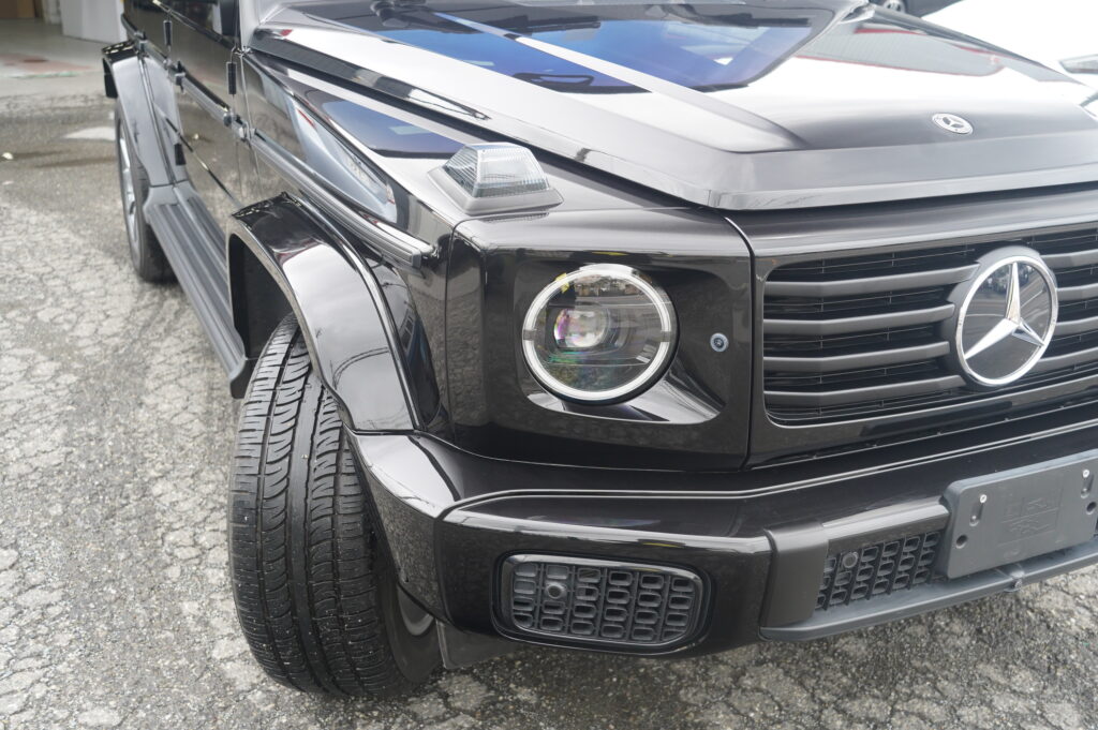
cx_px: 549
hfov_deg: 51.9
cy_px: 365
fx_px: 1128
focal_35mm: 37
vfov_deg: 35.9
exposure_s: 1/160
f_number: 5
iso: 1000
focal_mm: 37
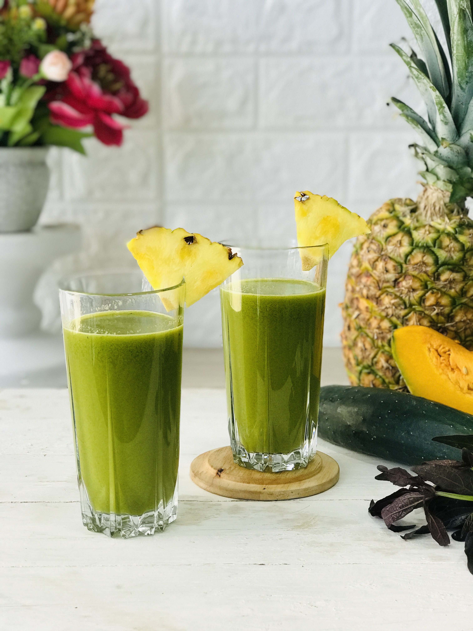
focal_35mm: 57
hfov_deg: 25.7
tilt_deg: -10.2
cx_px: 236
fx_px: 1038
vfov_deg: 33.8
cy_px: 316
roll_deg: +0.4
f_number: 2.8
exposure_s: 1/60
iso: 80
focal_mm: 6.6
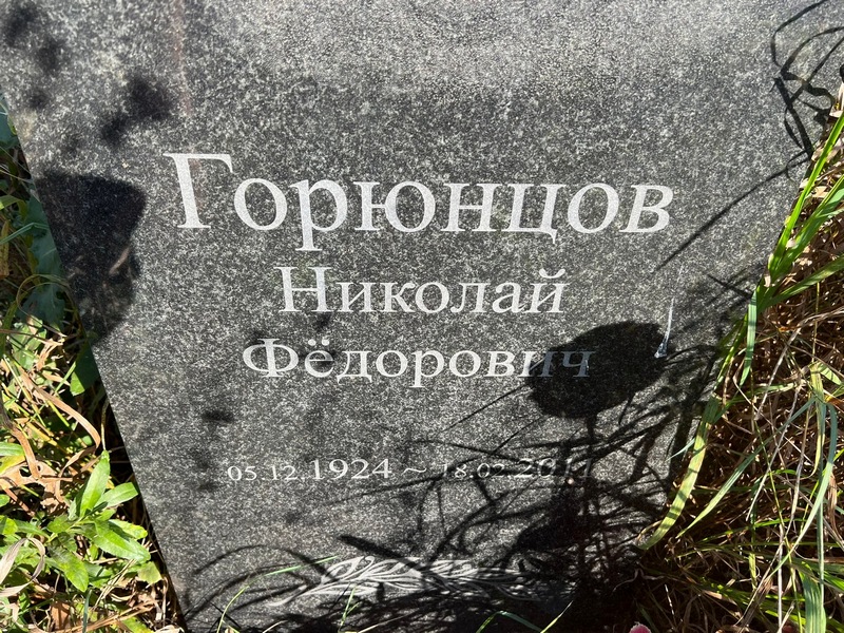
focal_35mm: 26
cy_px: 316
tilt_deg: -37.2
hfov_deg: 67.3
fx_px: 634
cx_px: 422
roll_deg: -0.9
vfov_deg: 53.1
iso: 50
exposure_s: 1/696
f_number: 1.5
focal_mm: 5.7
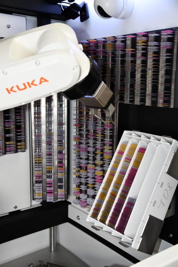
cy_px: 134
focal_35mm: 45
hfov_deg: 29.9
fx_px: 334
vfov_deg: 43.6
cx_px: 89
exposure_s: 1/100
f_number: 4.2
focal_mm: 30
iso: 400
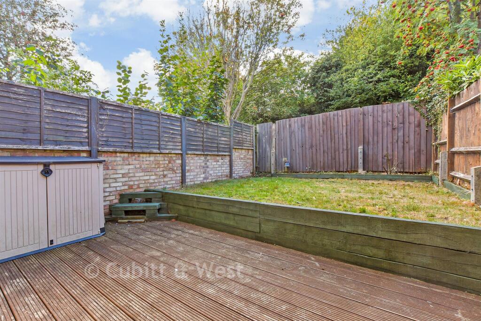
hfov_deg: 100.4
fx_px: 200
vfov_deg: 77.3
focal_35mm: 15
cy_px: 160
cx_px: 240
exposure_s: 1/30
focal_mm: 10
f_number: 8
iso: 160
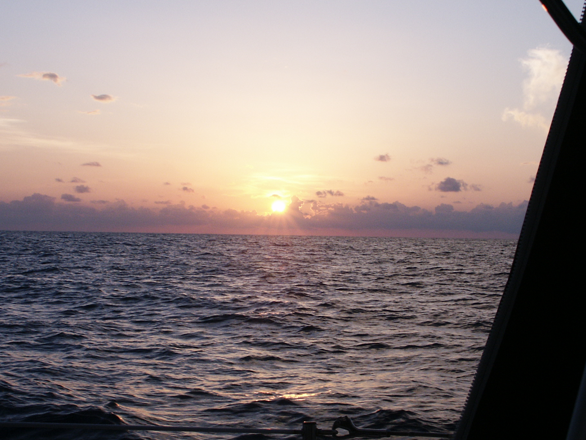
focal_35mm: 69
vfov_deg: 21.3
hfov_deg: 28.2
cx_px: 288
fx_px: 1168
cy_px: 242
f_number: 6.7
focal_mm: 12.64
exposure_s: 1/250
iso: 100
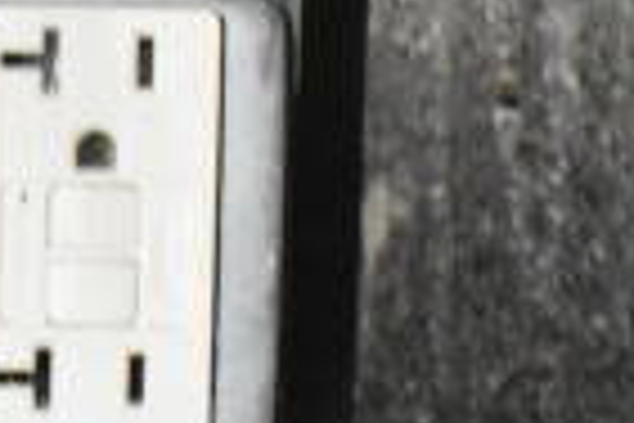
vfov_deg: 6.6
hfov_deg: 9.7
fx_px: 3645
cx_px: -274
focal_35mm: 207
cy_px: 254
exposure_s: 1/50
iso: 6400
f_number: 4.5
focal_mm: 32
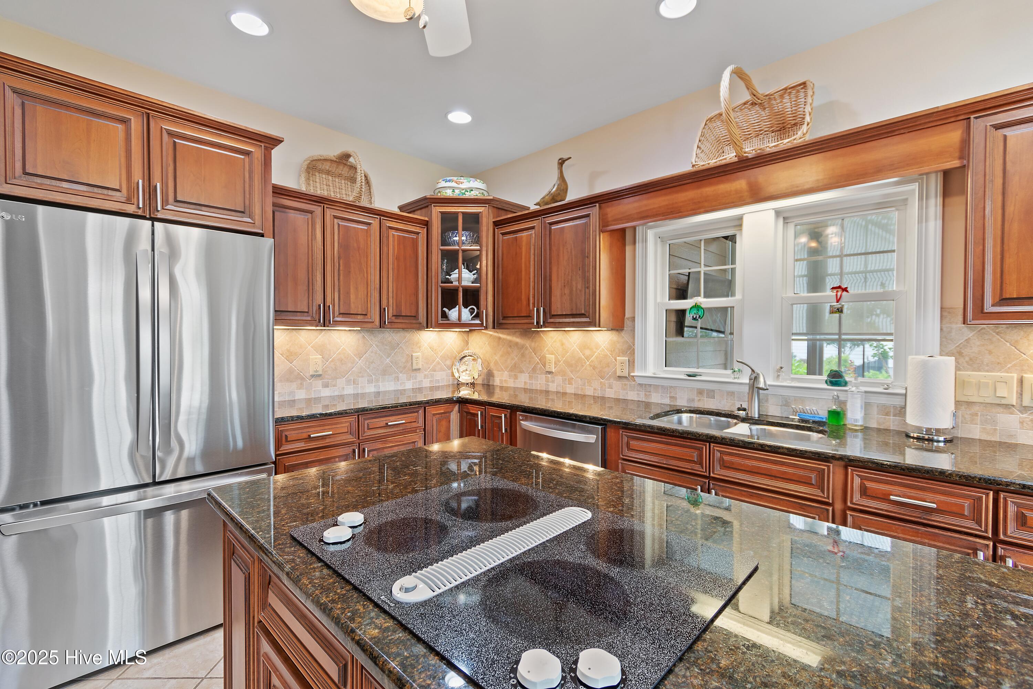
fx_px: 430
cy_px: 344
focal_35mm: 15
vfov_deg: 77.3
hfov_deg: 100.4
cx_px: 516
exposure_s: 1/2
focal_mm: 10
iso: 100
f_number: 4.5
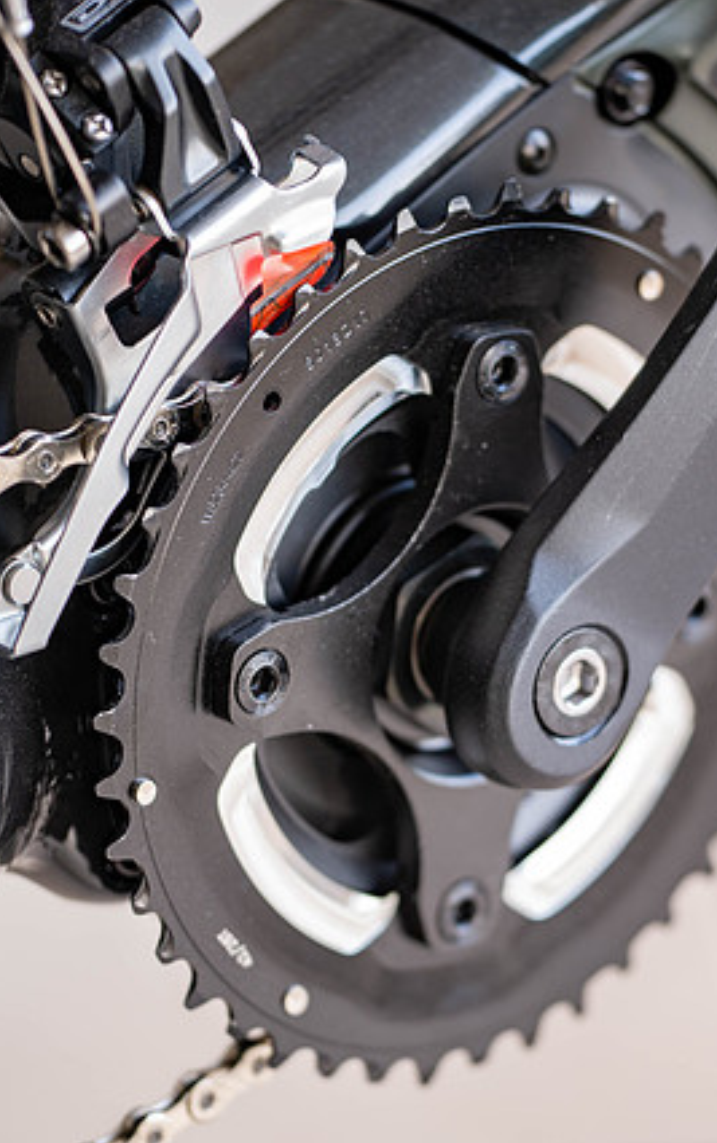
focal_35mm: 278
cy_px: 572
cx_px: 509
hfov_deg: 4.7
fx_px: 8674
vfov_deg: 7.5
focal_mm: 180
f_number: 3
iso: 100
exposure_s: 1/20
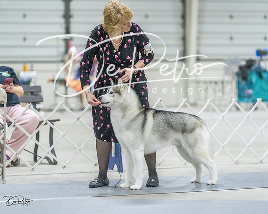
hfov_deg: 12.1
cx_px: 134
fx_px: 1268
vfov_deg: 9.7
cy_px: 107
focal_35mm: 160
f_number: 3.2
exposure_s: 1/320
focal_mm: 142
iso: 6400
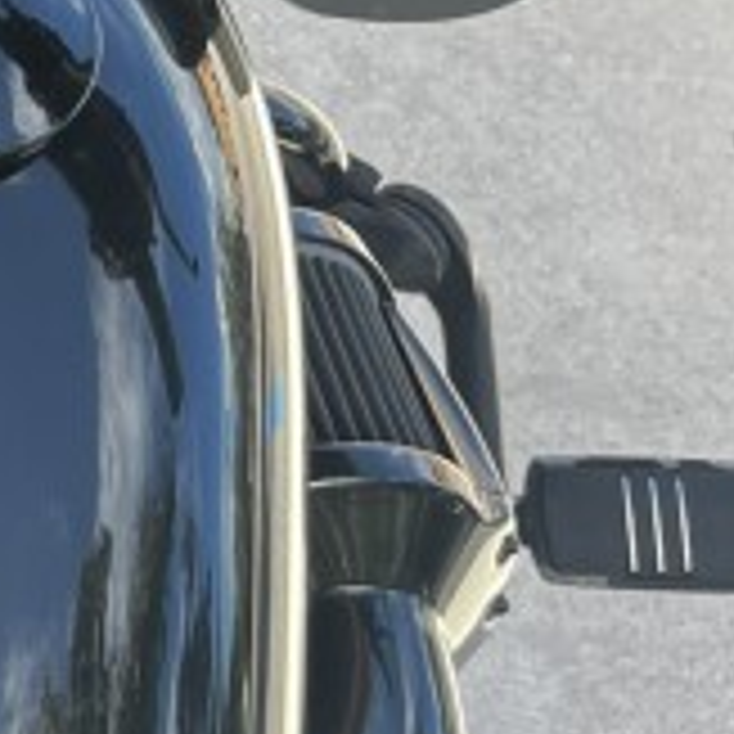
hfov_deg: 13.9
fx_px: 2711
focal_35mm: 113
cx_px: -527
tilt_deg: -45.0
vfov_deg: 13.8
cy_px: -563
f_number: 1.6
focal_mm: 5.1
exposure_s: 1/262
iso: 40
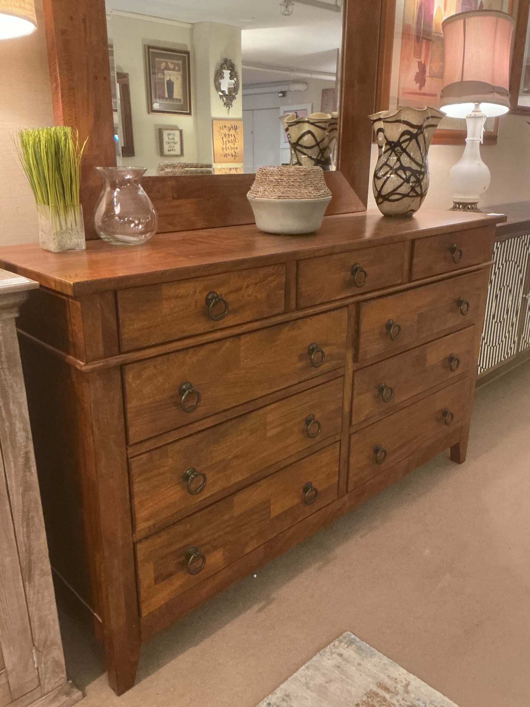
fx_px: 592
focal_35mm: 29
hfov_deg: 48.2
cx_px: 265
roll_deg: +0.1
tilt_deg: -18.7
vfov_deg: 61.7
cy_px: 354
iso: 250
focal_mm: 3
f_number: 1.8
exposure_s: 1/30
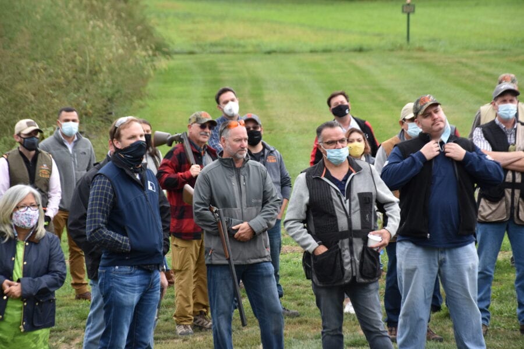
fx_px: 2074
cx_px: 262
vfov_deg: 9.6
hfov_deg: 14.4
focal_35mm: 142
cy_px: 174
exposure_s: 1/200
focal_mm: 95
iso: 400
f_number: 7.1
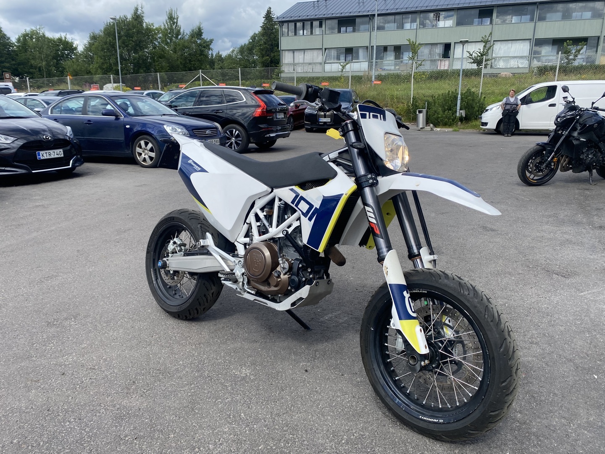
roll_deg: -0.8
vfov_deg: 53.1
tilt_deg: -13.8
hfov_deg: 67.3
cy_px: 227
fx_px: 454
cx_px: 302
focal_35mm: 26
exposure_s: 1/1701
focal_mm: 4.25
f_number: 1.8
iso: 32
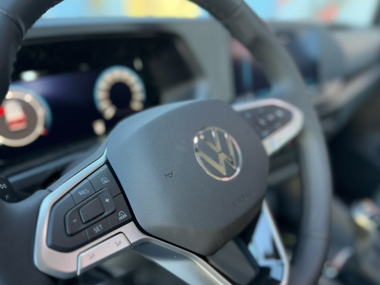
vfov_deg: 56.8
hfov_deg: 71.6
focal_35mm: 24
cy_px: 142
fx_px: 263
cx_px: 190
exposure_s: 1/60
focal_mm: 6.8
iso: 320
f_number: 1.8
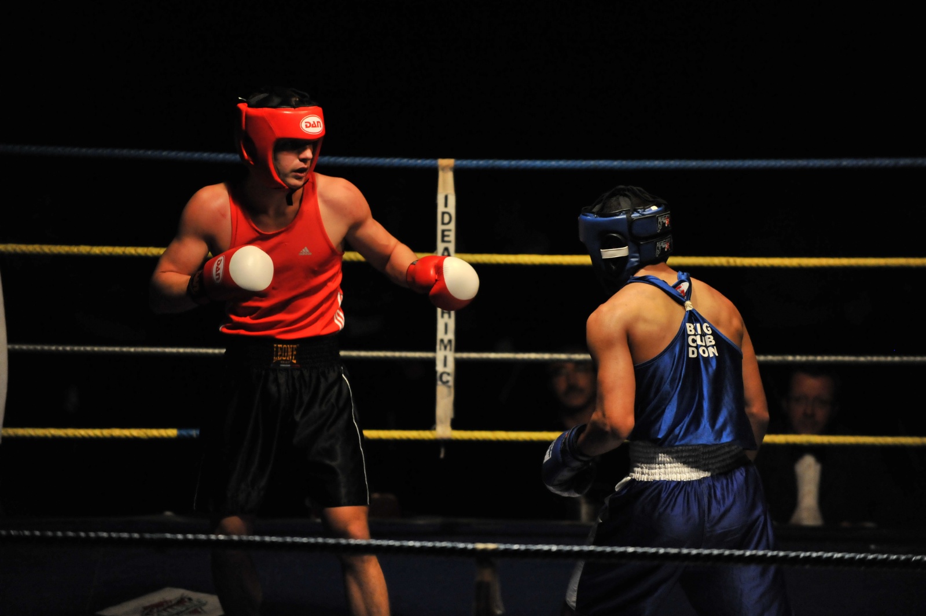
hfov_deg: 10.3
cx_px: 463
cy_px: 308
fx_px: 5140
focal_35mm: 200
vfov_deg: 6.9
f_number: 2.8
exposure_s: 1/800
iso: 3200
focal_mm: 200
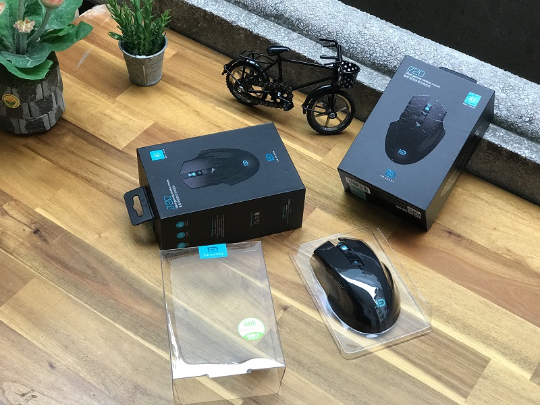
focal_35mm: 57
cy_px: 202
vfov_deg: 25.7
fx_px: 889
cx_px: 270
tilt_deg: -48.4
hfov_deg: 33.8
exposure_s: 1/50
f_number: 2.8
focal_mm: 6.6
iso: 50
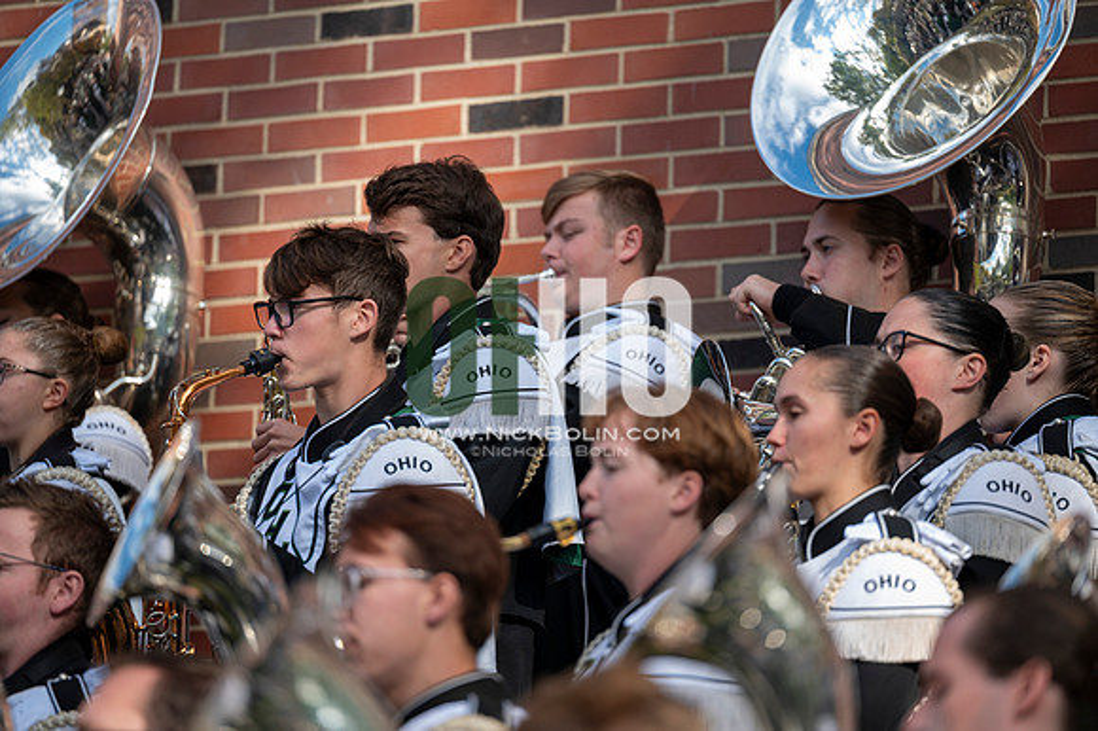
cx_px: 549
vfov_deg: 6.9
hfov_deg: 10.3
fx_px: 6096
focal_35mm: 200
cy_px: 366
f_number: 2.8
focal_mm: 200
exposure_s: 1/500
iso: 64
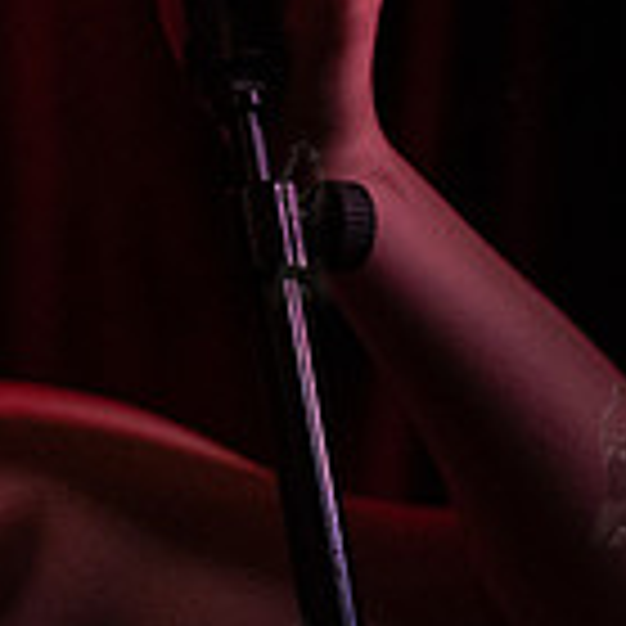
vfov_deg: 7.8
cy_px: 414
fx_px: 4603
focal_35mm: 225
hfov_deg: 7.7
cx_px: -189
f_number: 2.8
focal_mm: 52
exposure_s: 1/400
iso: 8000
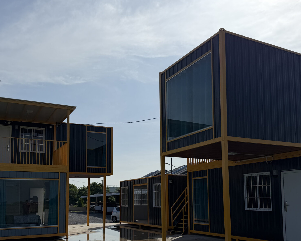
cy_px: 170
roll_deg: +0.9
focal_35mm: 36
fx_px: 321
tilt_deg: +4.8
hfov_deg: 50.2
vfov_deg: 40.4
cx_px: 163
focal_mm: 6.76
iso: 80
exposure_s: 1/14286
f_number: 1.78
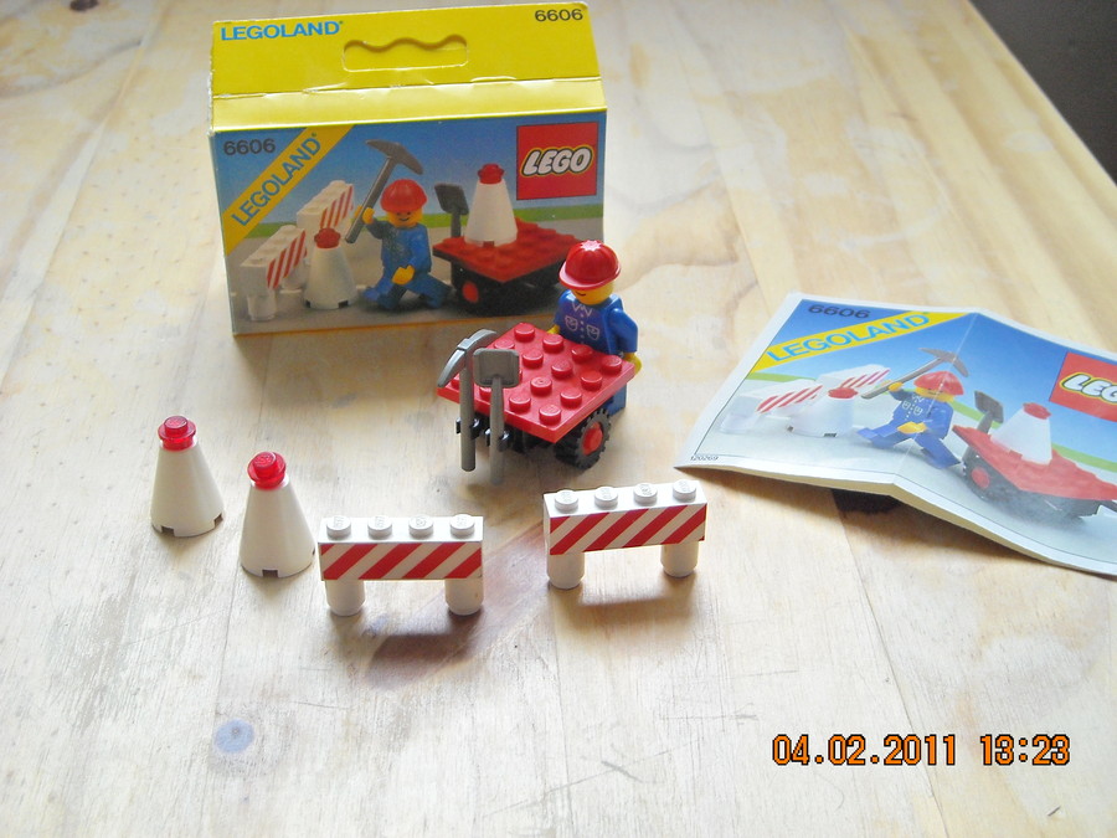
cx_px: 558
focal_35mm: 54
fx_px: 1742
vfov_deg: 27.0
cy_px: 419
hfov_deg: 35.5
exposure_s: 1/52
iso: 141
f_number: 3.3
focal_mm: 8.85
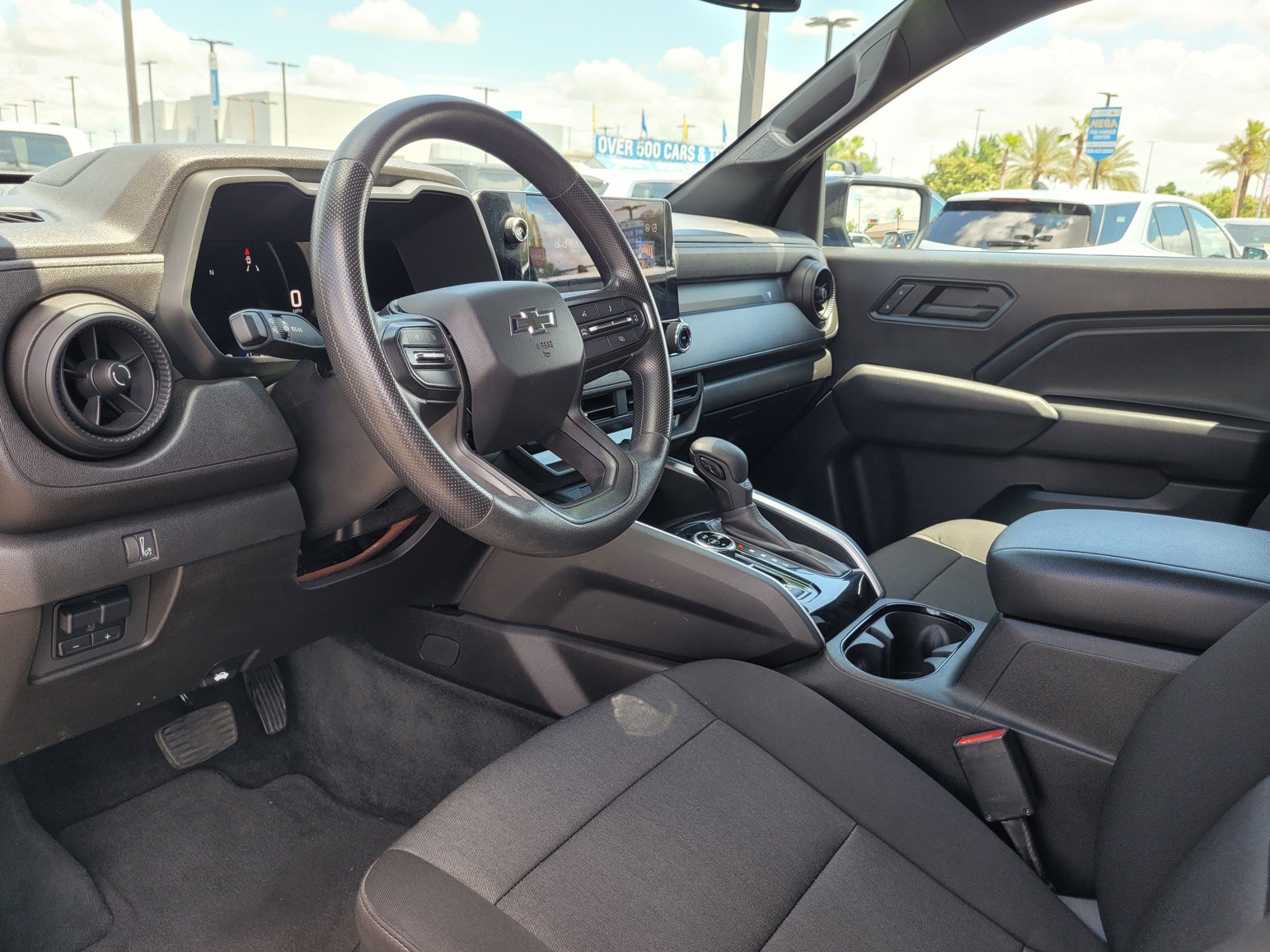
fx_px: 991
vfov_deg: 51.4
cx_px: 613
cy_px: 488
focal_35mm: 27
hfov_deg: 65.3
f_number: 1.8
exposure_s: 1/157
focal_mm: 5.4
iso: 40
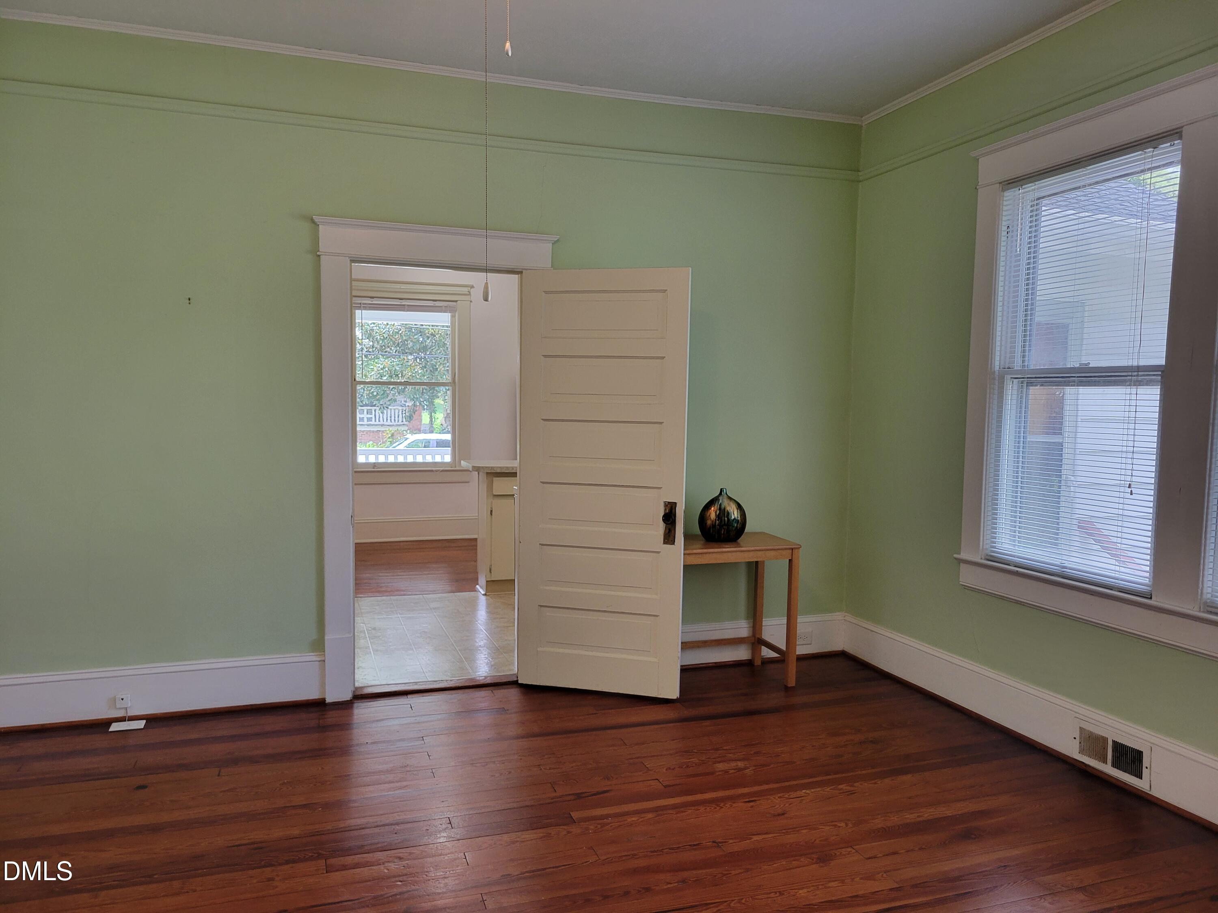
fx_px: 915
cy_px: 456
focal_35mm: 26
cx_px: 609
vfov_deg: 53.1
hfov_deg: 67.3
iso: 125
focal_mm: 5.4
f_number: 1.8
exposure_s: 1/120
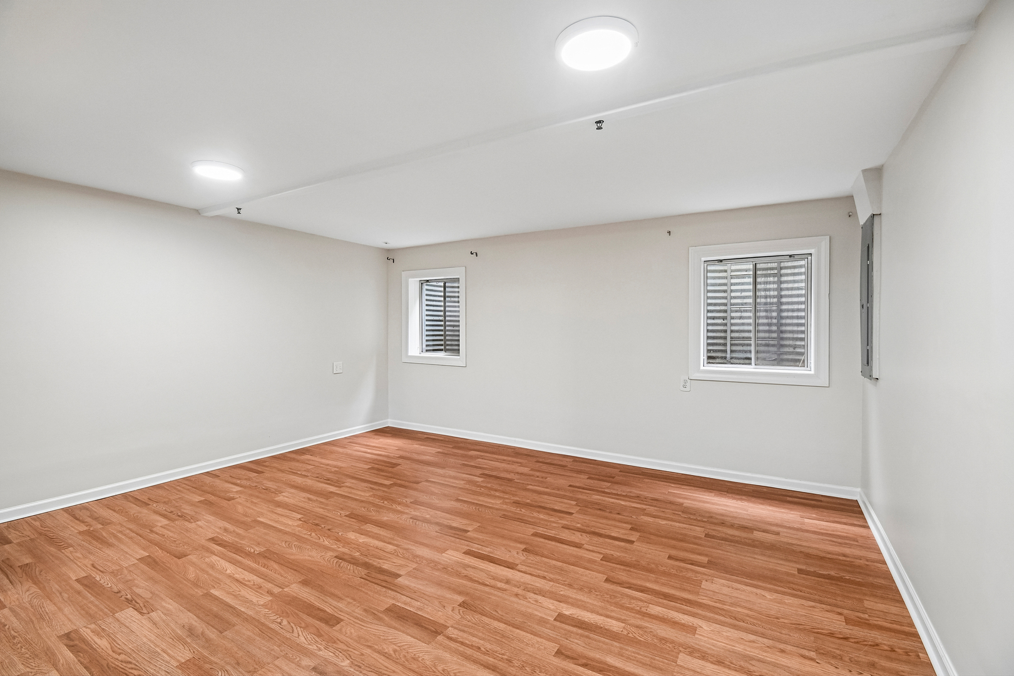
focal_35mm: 15
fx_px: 422
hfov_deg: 100.4
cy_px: 338
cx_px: 507
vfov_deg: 77.3
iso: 400
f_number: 8
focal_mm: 10
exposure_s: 1/10
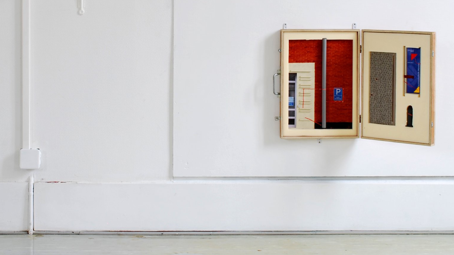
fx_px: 951
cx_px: 126
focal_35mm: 79
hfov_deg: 26.6
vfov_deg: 15.1
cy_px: 18
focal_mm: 32
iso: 100
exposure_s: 1/1.3
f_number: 13
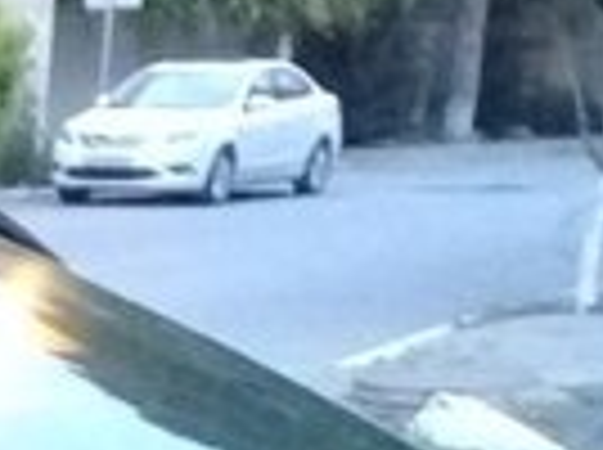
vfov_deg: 9.0
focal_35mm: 153
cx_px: -837
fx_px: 2660
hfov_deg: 11.0
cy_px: 970
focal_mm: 3.3
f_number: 2.2
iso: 500
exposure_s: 1/17
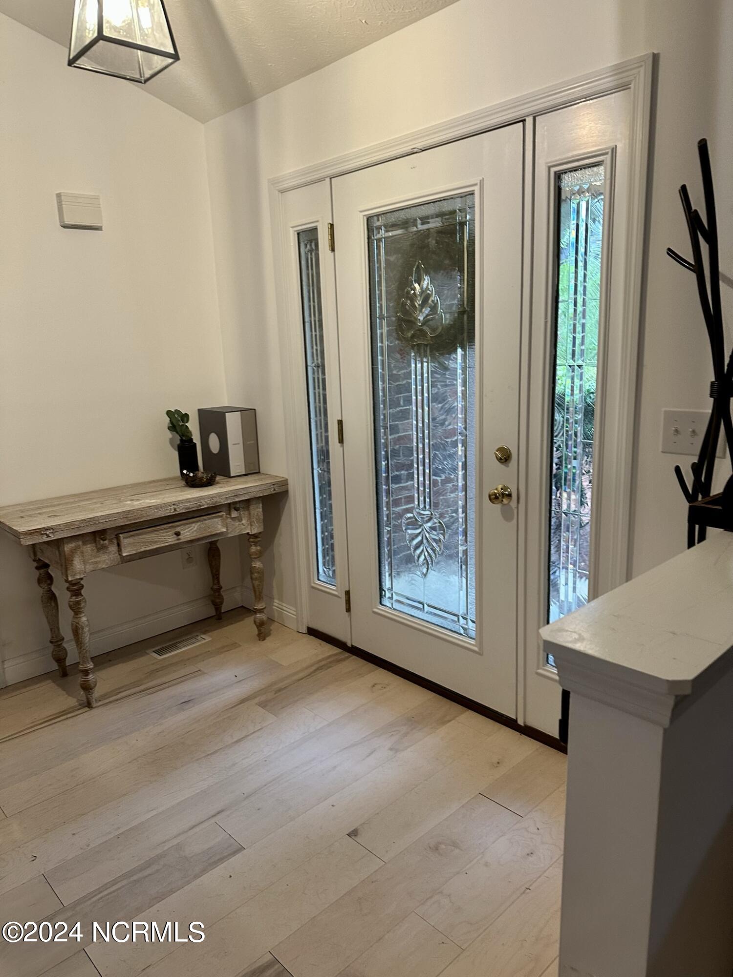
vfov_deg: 71.6
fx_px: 678
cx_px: 366
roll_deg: +1.8
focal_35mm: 24
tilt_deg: -13.9
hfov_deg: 56.8
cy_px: 488
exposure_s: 1/60
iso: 250
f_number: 1.78
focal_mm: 6.86
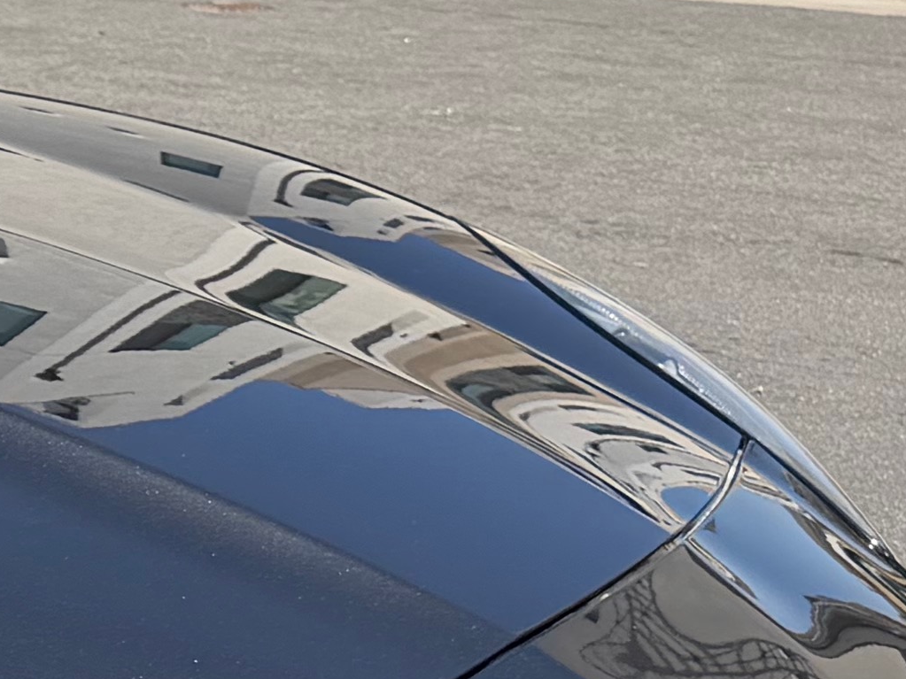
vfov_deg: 11.0
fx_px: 3507
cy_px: 611
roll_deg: -0.8
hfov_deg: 12.8
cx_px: -924
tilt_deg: -17.5
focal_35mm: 134
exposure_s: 1/2907
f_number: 1.78
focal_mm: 6.76
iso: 80
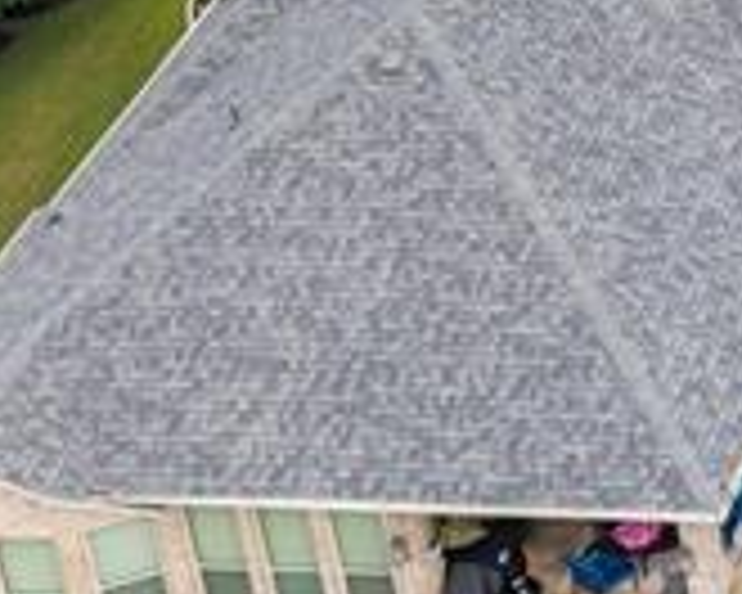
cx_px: 1574
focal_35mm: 145
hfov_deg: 11.7
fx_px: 3184
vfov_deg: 10.1
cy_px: -482
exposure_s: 1/30
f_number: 1.8
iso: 100
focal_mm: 8.67
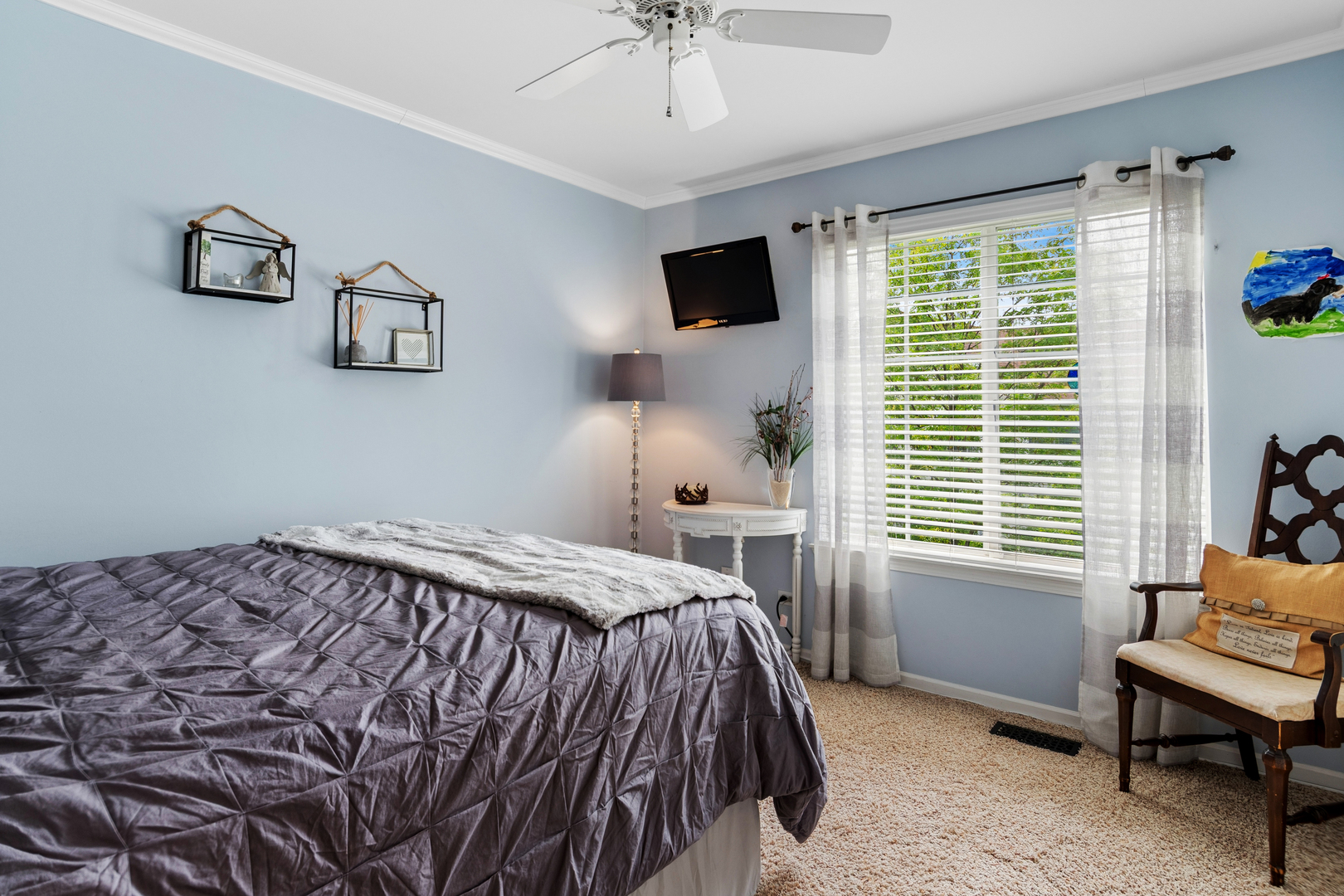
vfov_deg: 67.4
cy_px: 448
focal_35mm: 18
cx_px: 672
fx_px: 672
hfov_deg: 90.0
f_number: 8
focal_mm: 12
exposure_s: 1/20
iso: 250
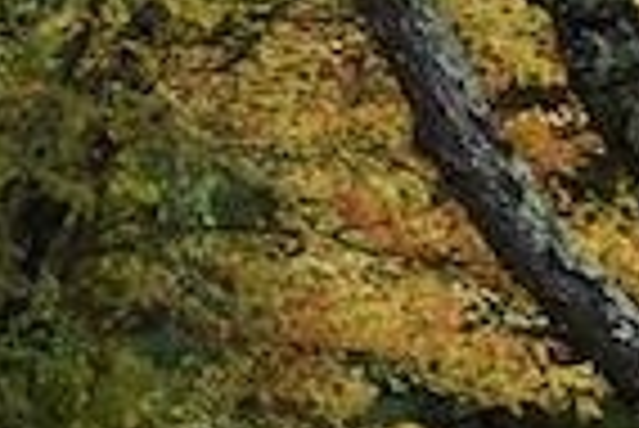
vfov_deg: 5.9
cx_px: -1269
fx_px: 4044
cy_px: 768
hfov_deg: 7.8
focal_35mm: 228
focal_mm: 21
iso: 360
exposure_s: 1/250
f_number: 5.6
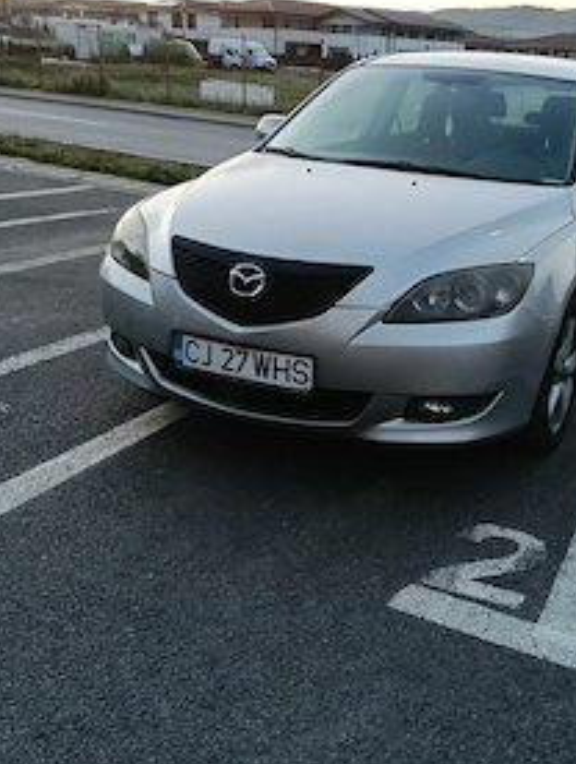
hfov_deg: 36.4
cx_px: 402
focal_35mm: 39
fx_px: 863
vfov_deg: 47.8
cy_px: 376
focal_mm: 3.98
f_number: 1.8
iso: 500
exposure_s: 1/33.3
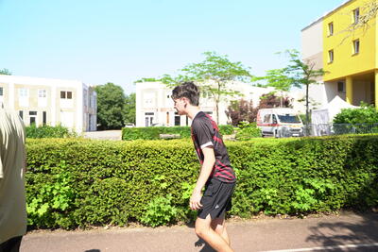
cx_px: 189
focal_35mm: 30
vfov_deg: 43.5
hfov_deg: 61.7
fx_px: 316
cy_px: 126
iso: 1000
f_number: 2.8
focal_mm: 30.1
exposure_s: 1/8000
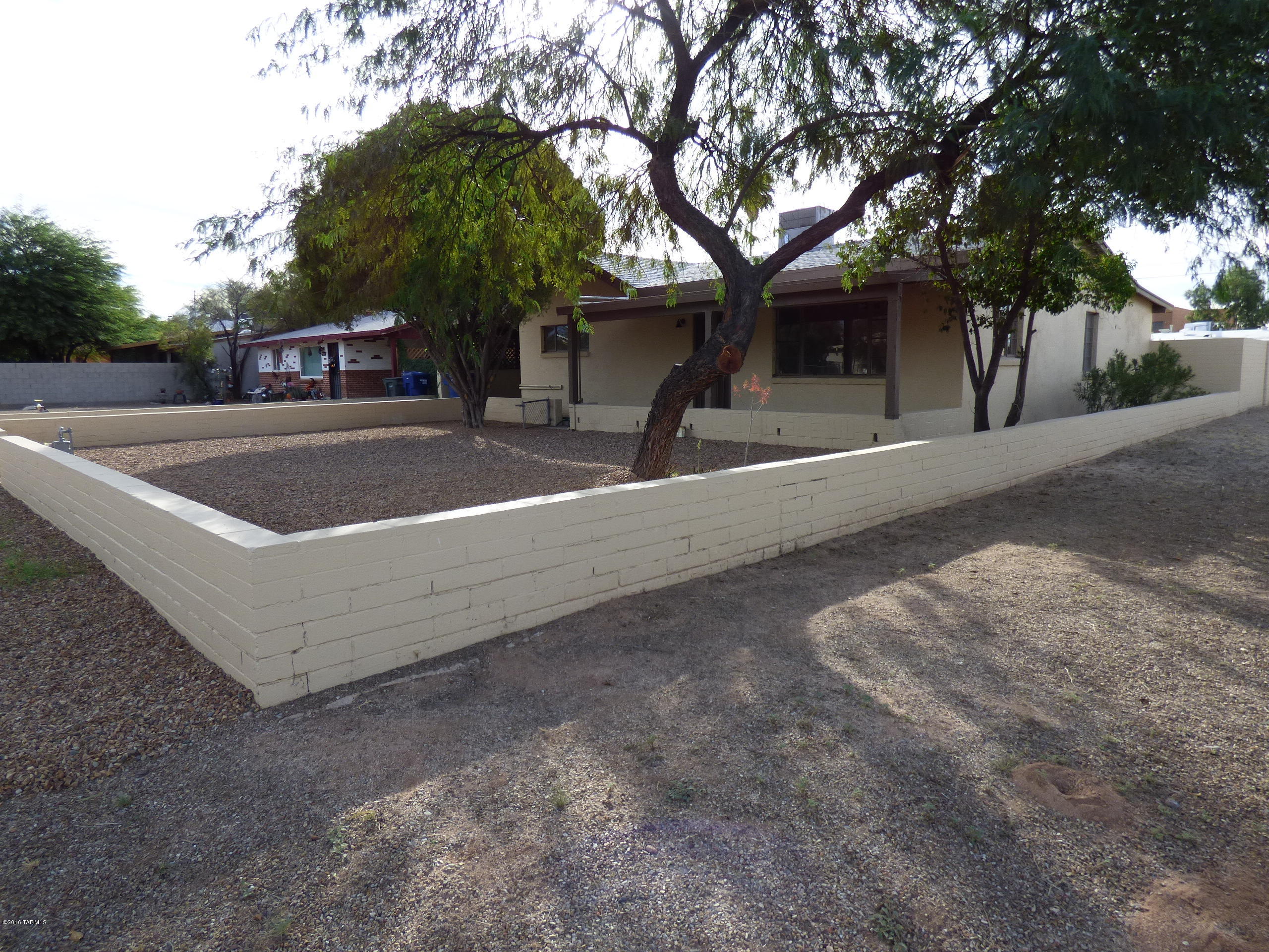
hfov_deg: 81.7
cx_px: 634
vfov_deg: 66.0
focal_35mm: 20
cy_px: 476
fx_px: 733
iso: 100
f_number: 2.8
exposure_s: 1/640
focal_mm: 3.58
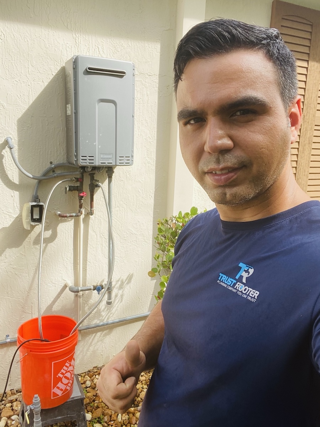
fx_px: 370
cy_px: 214
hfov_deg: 46.8
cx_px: 160
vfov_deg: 60.0
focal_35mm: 30
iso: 25
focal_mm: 2.71
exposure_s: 1/246
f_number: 2.2
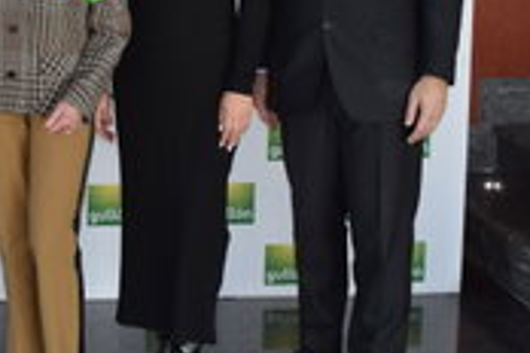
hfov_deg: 23.1
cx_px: -34
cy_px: -8
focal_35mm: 83
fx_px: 1227
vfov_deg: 16.0
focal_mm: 21
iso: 320
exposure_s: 1/125
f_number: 5.6
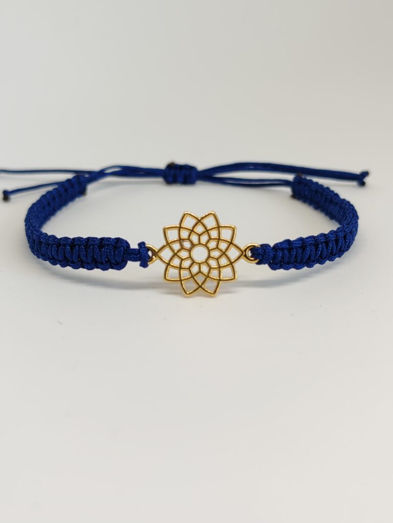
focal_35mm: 54
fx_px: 817
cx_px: 196
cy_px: 262
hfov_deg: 27.0
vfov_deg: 35.5
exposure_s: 1/125
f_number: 1.9
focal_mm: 6.12
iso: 200
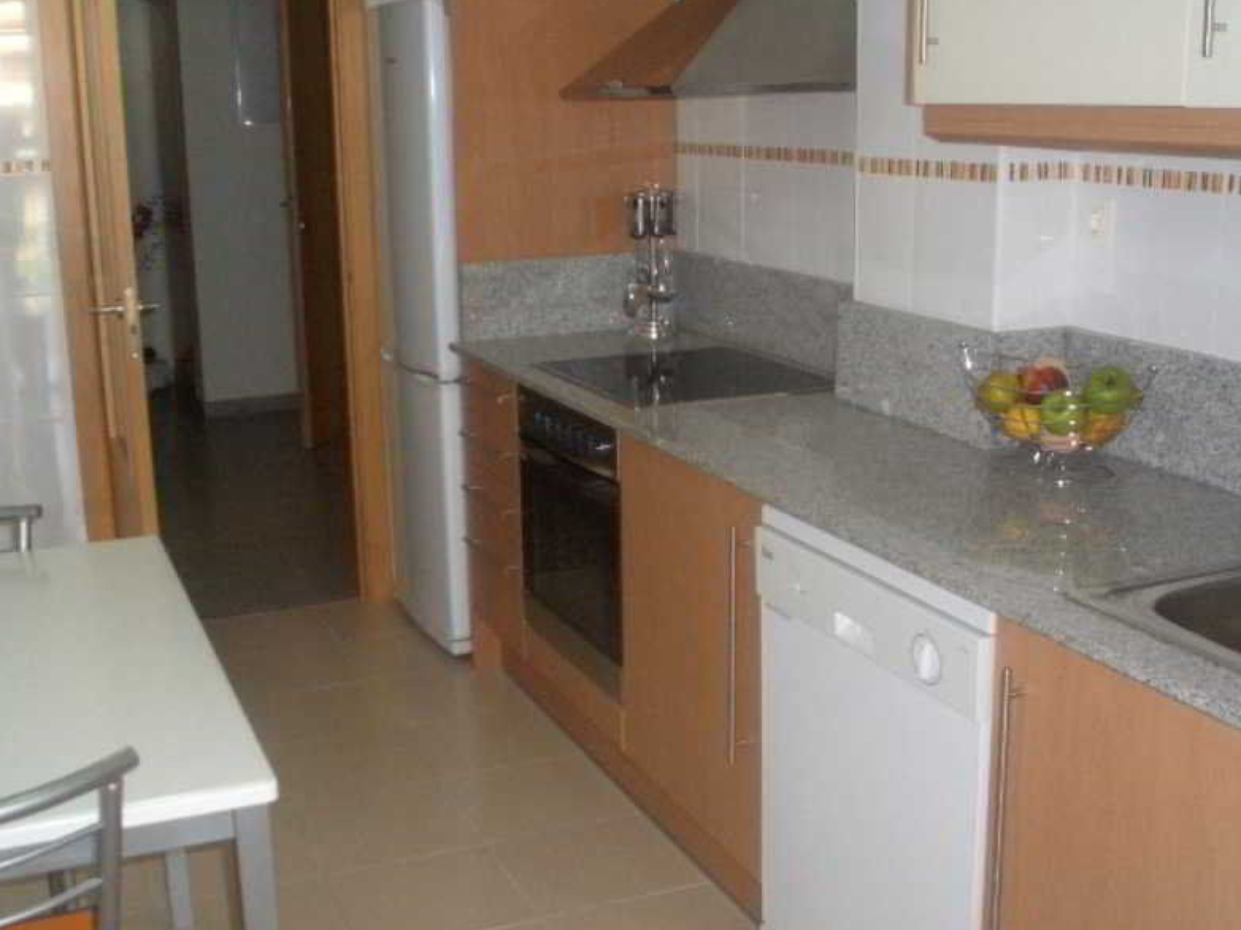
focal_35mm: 44
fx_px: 1577
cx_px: 609
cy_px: 457
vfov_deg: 32.9
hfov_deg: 43.0
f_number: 4.3
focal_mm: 5.7
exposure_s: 1/40
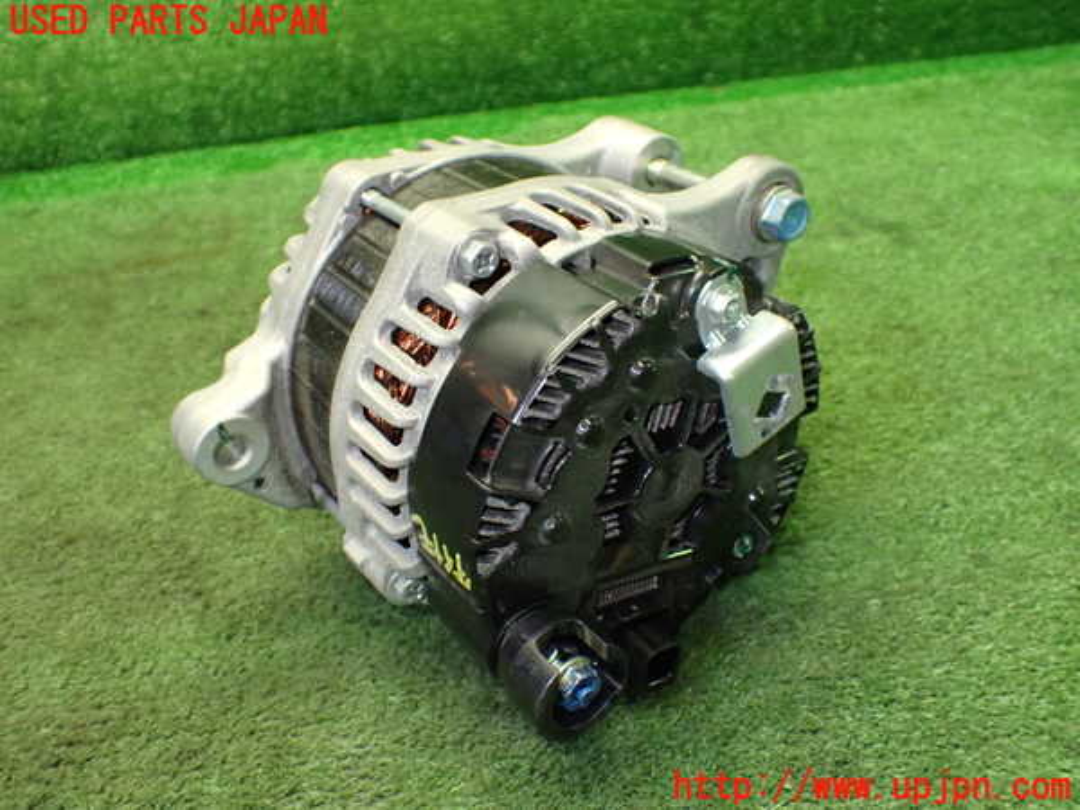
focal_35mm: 32
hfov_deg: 56.8
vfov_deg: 44.2
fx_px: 998
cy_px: 405
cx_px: 540
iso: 800
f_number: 2.4
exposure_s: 1/80
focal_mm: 5.79
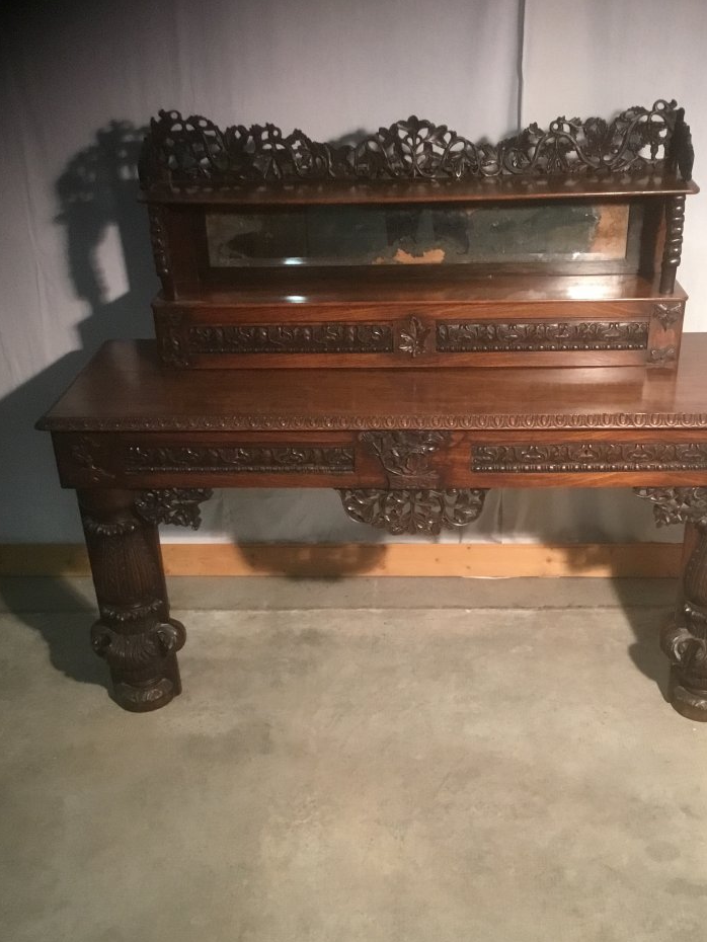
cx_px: 386
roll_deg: -0.3
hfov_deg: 35.9
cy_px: 540
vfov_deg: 46.6
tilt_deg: -27.3
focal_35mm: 40
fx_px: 1089
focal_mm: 3.3
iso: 200
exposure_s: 1/25
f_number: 2.4
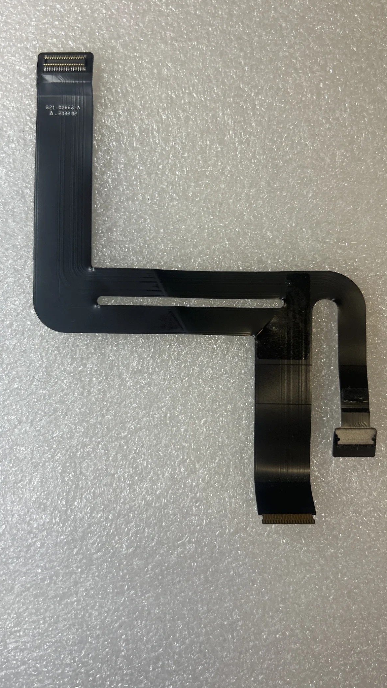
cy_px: 338
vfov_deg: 66.1
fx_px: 529
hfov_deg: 40.2
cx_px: 192
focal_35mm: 29
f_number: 1.5
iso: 80
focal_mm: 5.7
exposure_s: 1/100
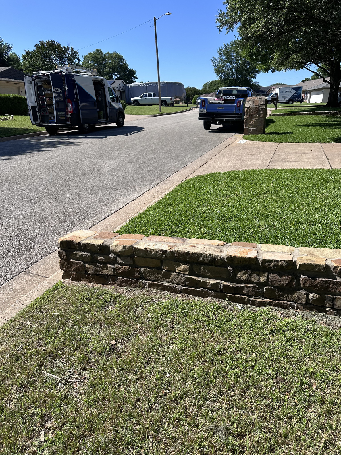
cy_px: 228
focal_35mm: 24
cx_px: 170
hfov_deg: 56.8
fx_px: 315
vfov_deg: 71.6
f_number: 1.78
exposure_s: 1/3717
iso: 80
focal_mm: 6.86
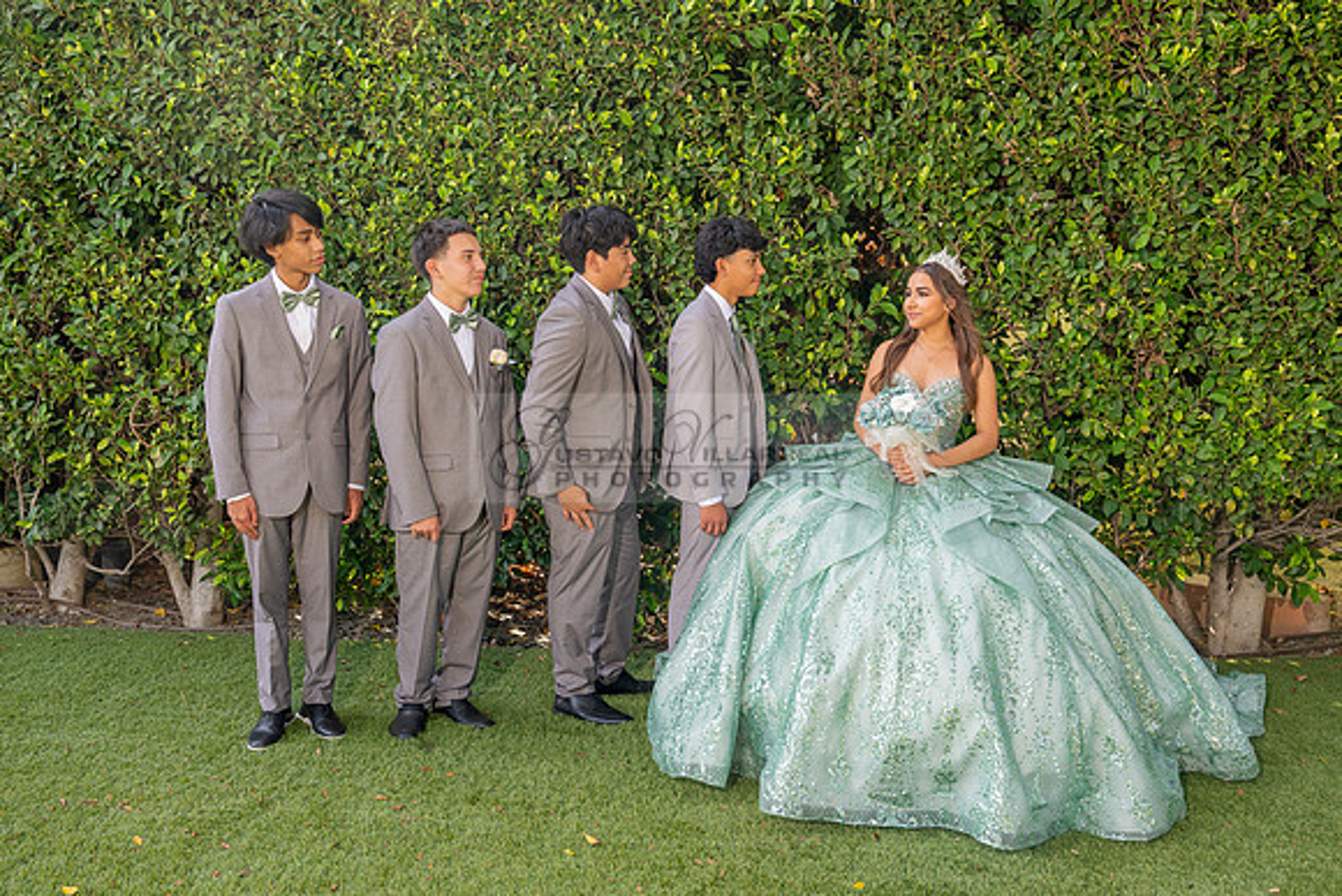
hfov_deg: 59.1
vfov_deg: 41.4
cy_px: 435
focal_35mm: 32
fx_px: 1184
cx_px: 695
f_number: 5.6
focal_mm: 29
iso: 200
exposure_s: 1/200
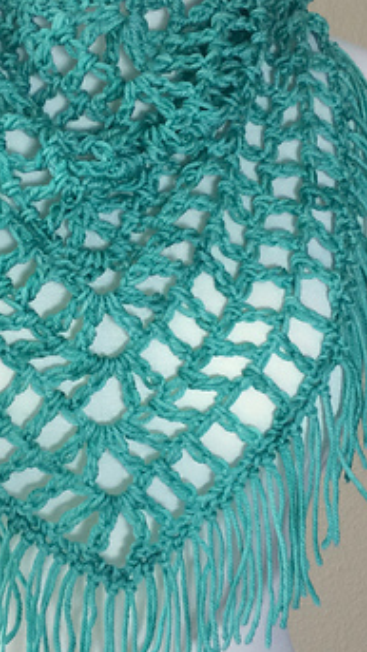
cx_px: 133
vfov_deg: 35.4
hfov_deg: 20.3
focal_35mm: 59
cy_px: 298
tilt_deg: -6.1
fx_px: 1020
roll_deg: +1.2
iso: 40
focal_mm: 4.15
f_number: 2.2
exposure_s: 1/40
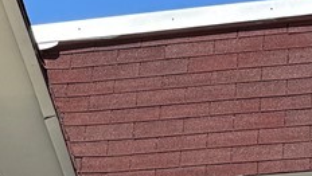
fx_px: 1491
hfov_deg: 11.3
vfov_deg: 5.9
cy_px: 646
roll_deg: -2.8
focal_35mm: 180
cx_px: -194
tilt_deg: +4.0
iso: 80
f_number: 1.78
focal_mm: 6.76
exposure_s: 1/4049
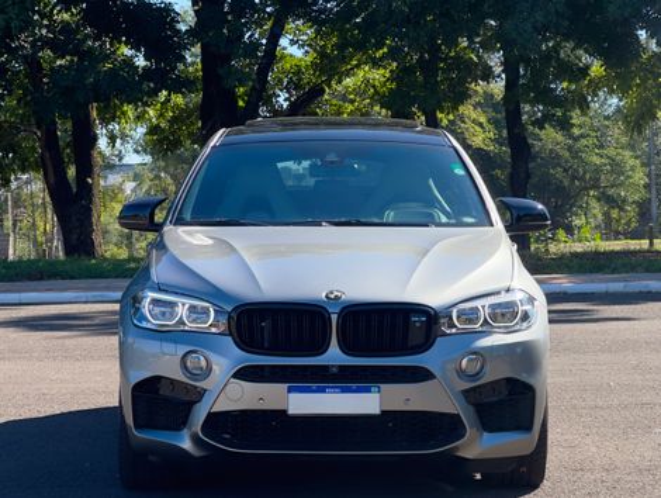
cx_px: 330
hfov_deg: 25.3
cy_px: 249
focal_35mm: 77
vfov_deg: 19.2
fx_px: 1473
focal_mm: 9
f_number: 2.8
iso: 25
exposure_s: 1/254
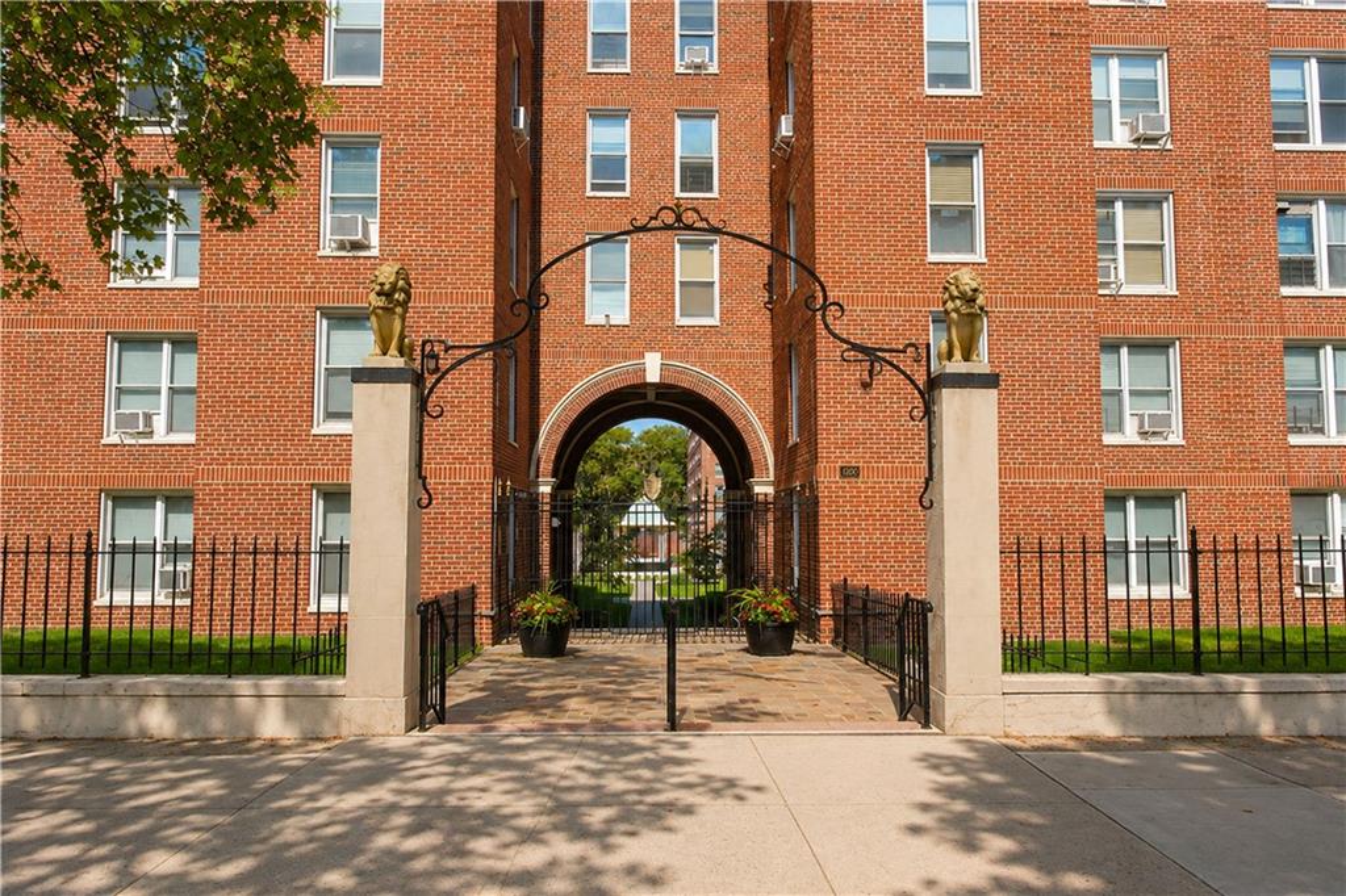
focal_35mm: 23
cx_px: 673
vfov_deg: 55.1
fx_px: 860
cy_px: 448
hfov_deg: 76.1
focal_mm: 15.2
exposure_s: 1/320
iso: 400
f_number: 10
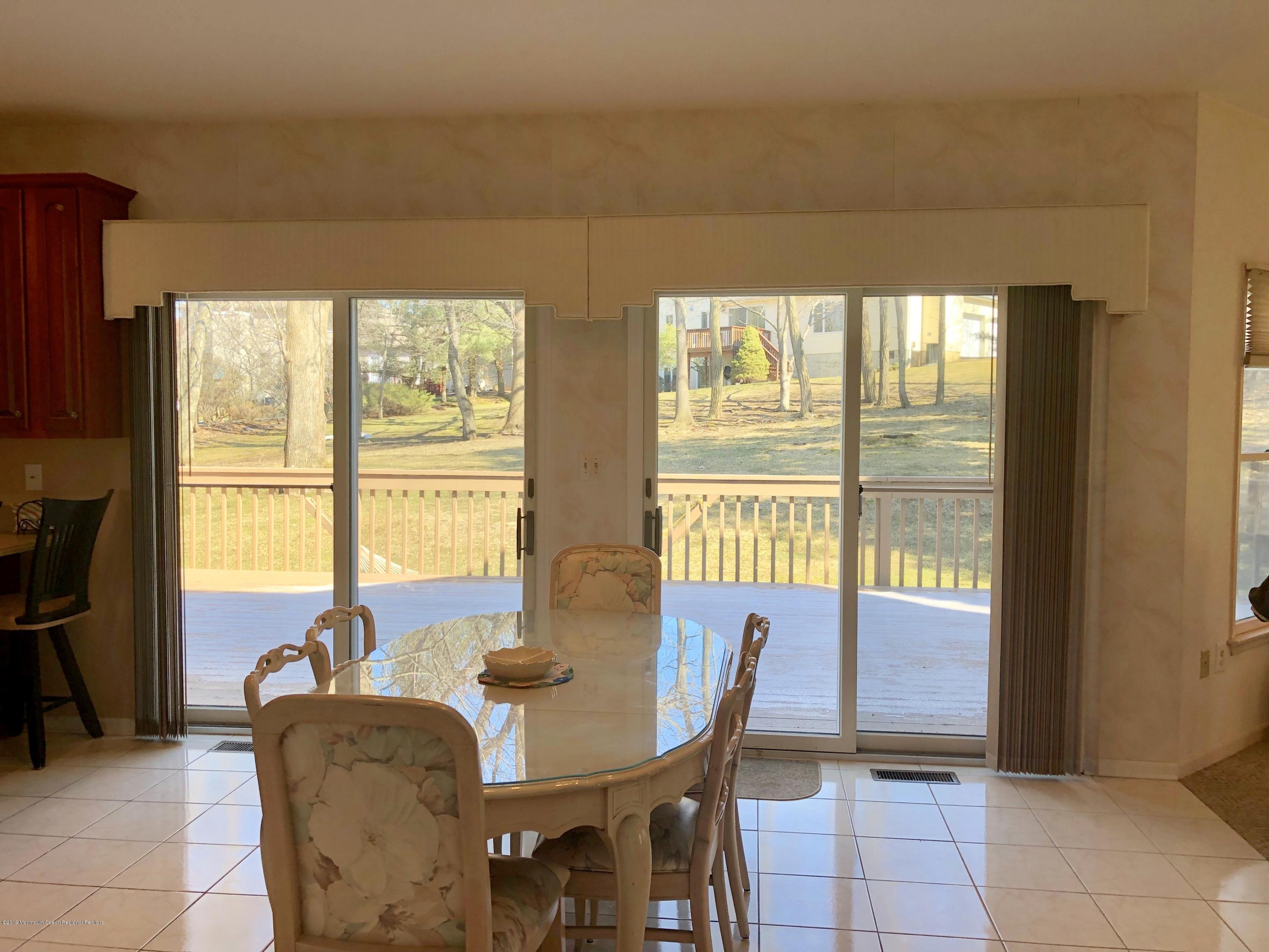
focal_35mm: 28
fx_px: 1026
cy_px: 476
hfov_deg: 63.4
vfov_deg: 49.7
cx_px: 634
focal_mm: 4
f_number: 1.8
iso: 20
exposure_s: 1/120
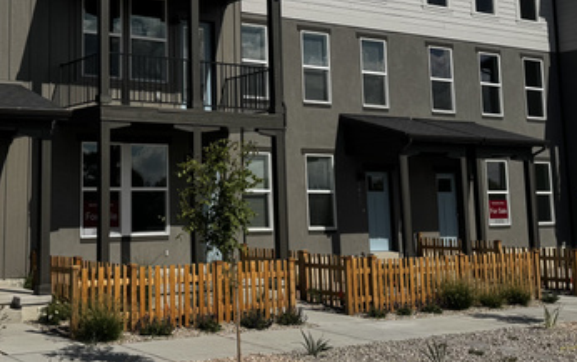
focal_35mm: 47
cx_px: 120
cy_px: 27
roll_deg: +0.4
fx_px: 740
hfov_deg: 40.9
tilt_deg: +10.8
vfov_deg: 26.4
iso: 80
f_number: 1.78
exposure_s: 1/7937
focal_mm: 6.76
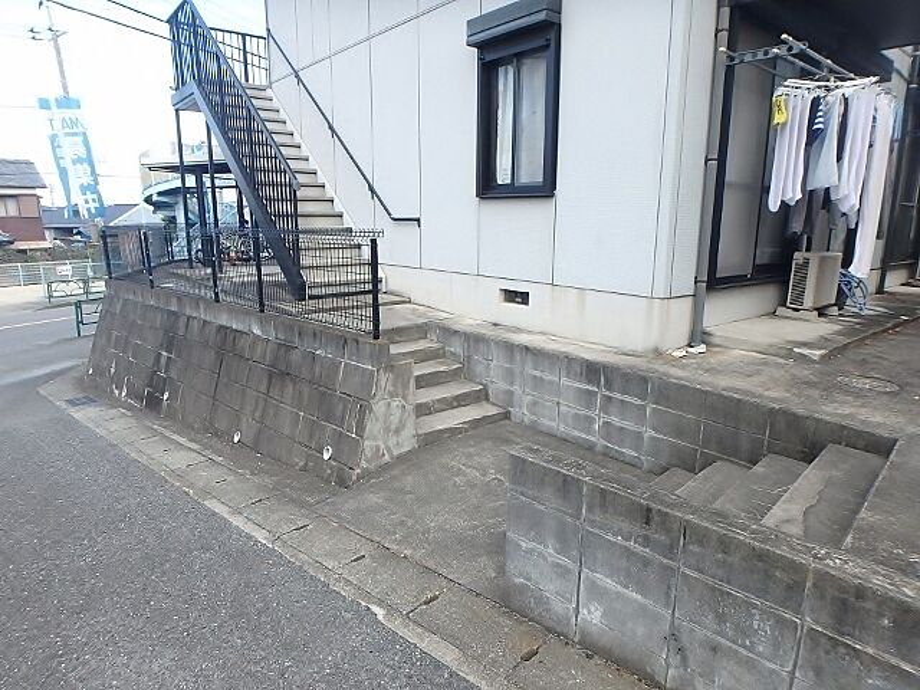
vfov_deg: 63.4
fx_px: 558
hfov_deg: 79.0
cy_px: 345
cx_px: 460
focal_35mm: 21
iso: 125
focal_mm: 3.7
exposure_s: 1/200
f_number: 3.5
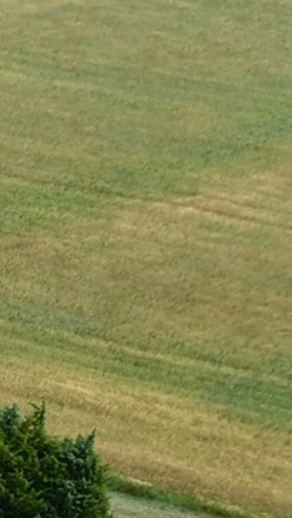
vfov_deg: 12.6
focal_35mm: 147
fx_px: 2022
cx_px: -1107
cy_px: 1072
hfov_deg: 6.0
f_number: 1.8
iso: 100
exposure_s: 1/1500
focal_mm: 8.67
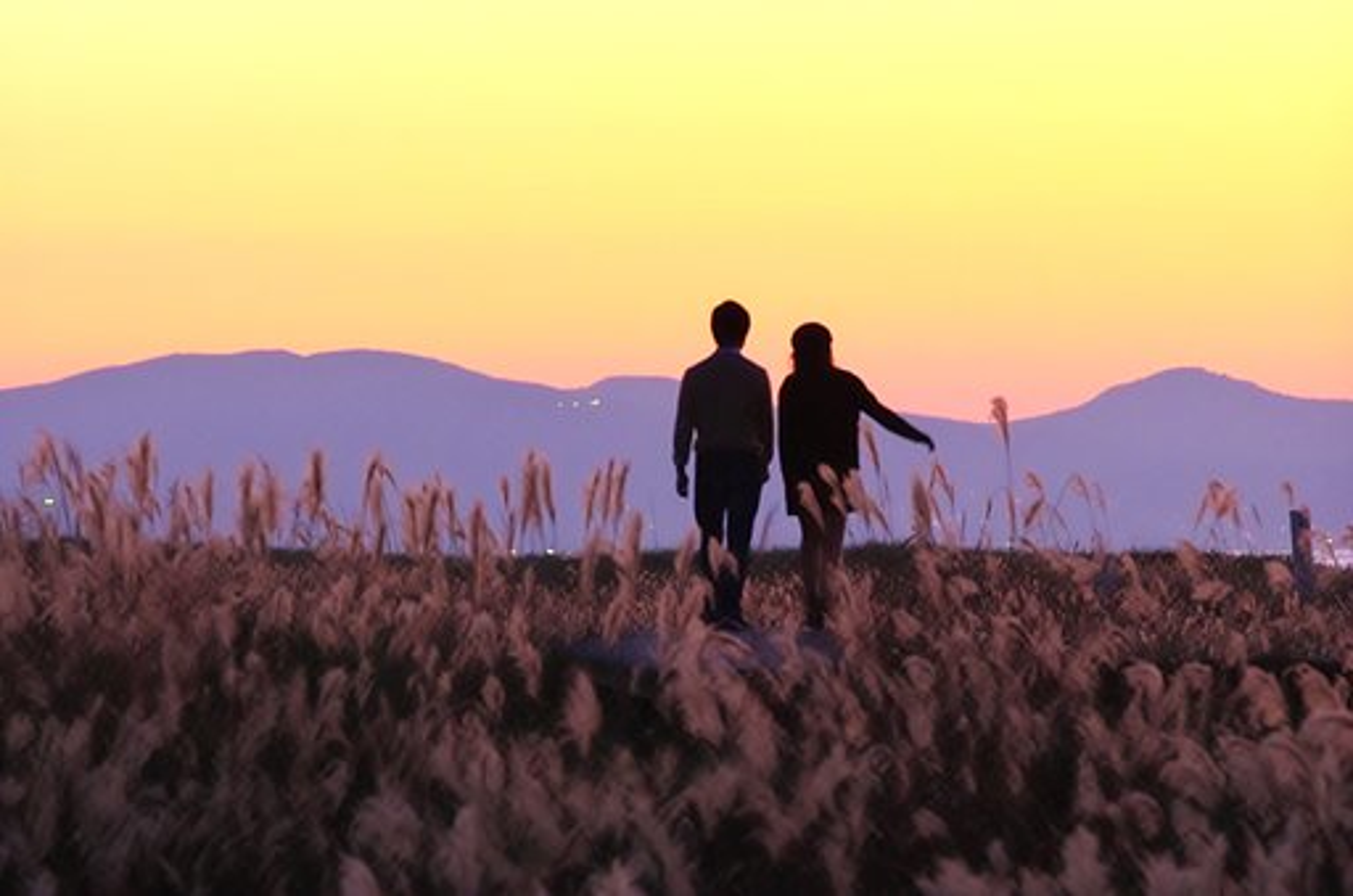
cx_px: 676
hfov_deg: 6.9
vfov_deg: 4.6
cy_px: 448
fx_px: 11250
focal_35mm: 300
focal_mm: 200
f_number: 7.1
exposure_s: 1/25
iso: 3200
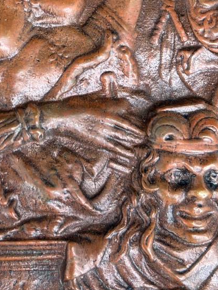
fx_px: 956
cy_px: 4
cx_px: -9
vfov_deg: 16.9
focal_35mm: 114
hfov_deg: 12.8
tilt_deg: -82.0
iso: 50
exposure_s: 1/113
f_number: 1.6
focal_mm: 5.96
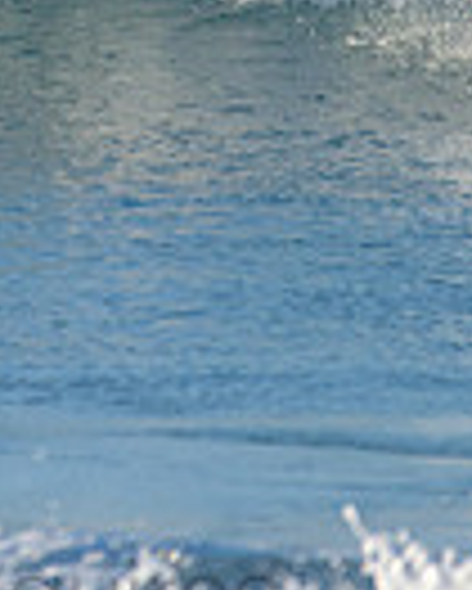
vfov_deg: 0.9
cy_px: -192
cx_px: -64
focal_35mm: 2243
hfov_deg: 0.7
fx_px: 39121
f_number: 5.6
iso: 500
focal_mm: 500
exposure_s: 1/2000
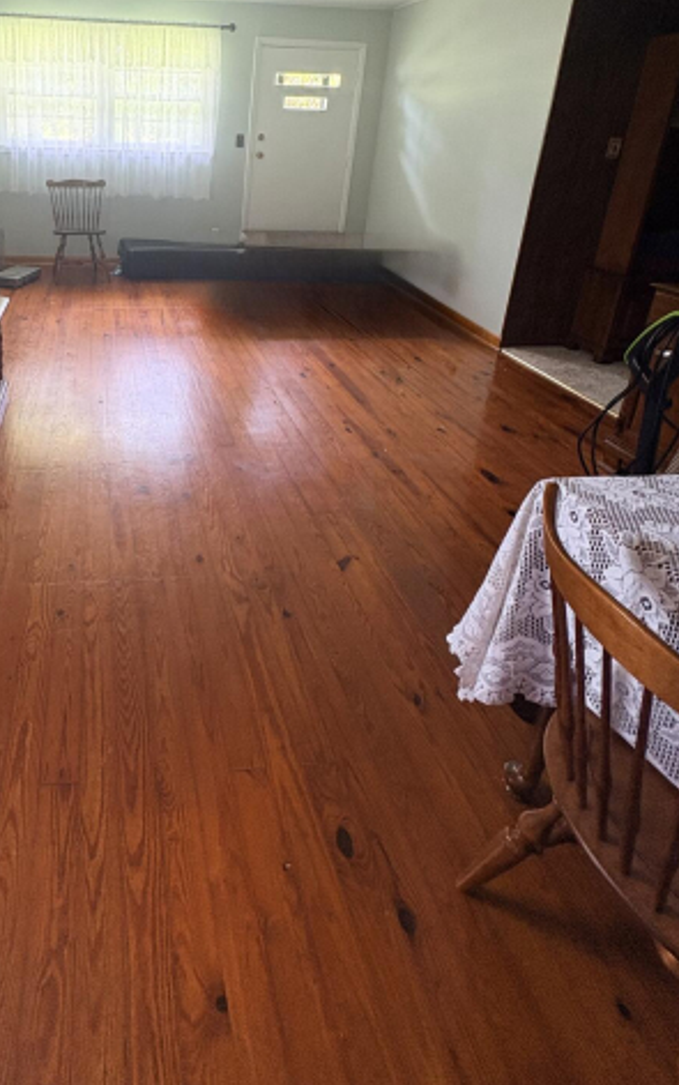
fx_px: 621
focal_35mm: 21
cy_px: 319
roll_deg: -2.1
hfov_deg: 54.1
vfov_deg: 78.1
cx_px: 152
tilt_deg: -17.0
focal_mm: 2.22
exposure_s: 1/61
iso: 250
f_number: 2.2
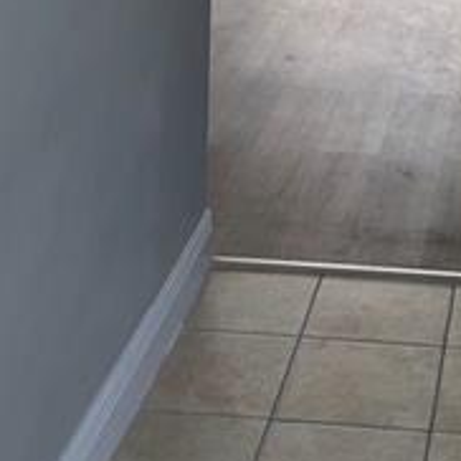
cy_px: -253
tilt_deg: -5.2
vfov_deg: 16.2
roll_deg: -0.8
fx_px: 1462
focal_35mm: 97
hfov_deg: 17.6
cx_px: 443
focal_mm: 4.2
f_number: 1.6
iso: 40
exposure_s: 1/120
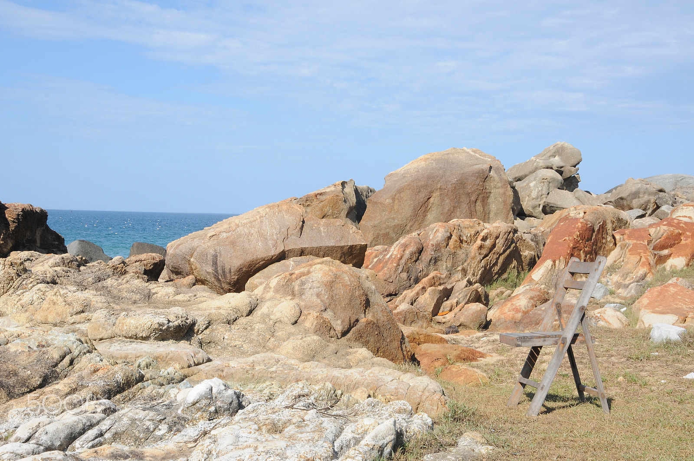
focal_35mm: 57
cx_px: 347
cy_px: 230
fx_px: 1098
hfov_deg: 35.1
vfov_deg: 23.7
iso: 250
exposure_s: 1/125
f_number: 16
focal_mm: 38
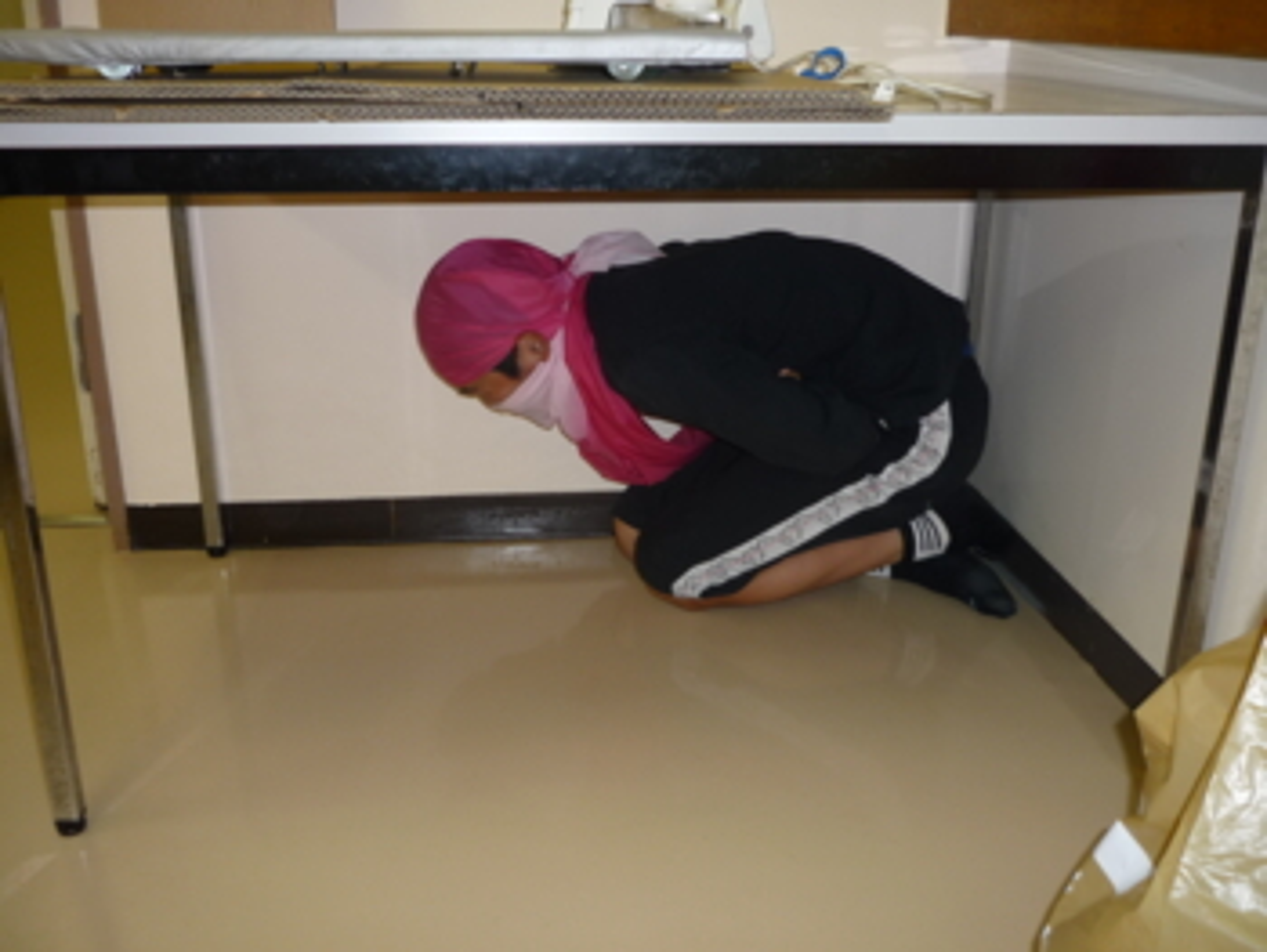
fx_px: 1209
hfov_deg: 55.3
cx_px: 634
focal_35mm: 33
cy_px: 476
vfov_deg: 43.0
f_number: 2.8
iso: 100
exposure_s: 1/30
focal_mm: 5.5
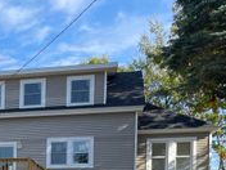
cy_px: 213
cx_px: -60
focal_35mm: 71
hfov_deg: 24.3
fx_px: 464
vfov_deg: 19.3
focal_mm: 5.1
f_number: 1.6
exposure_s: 1/2083
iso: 32
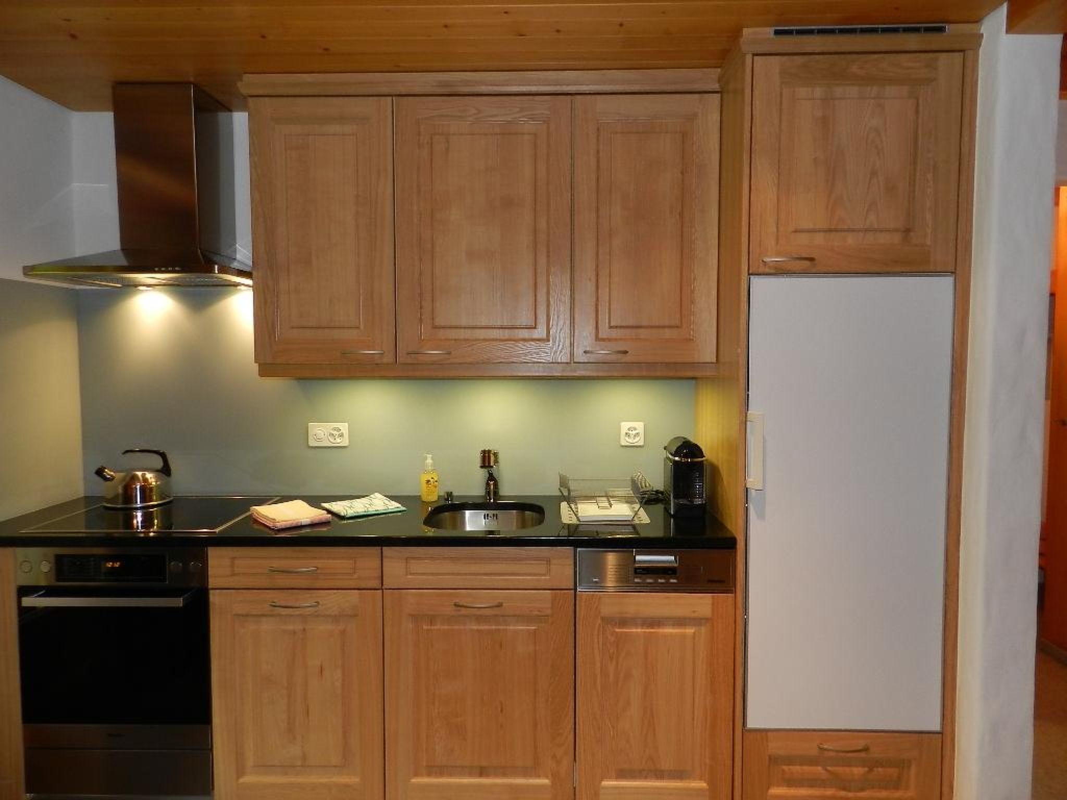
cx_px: 534
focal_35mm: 23
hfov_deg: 73.9
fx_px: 709
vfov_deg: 58.9
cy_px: 400
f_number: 3.4
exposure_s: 1/30
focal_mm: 4
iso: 200
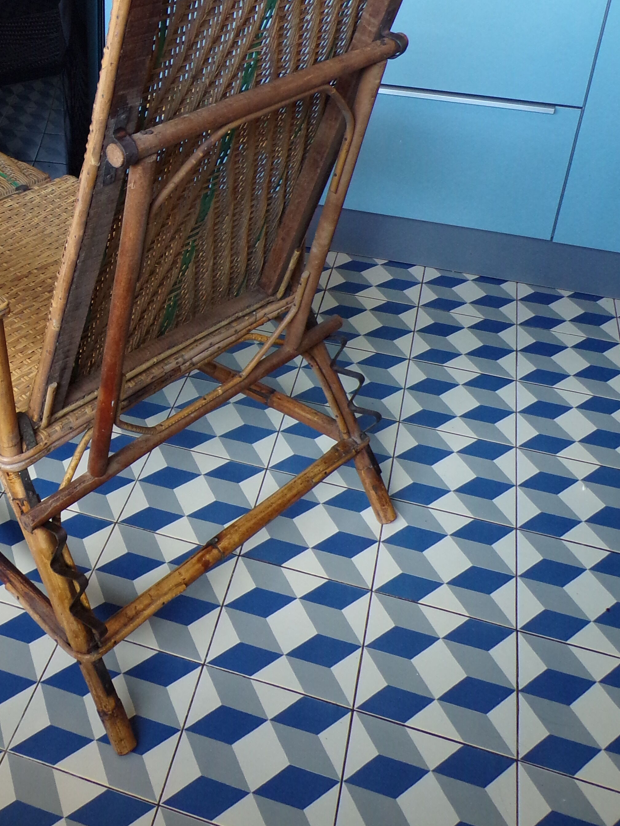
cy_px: 213
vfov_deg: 44.4
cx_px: 118
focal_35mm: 41
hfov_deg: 34.0
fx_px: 979
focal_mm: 4.3
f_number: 3
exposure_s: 1/17
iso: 200
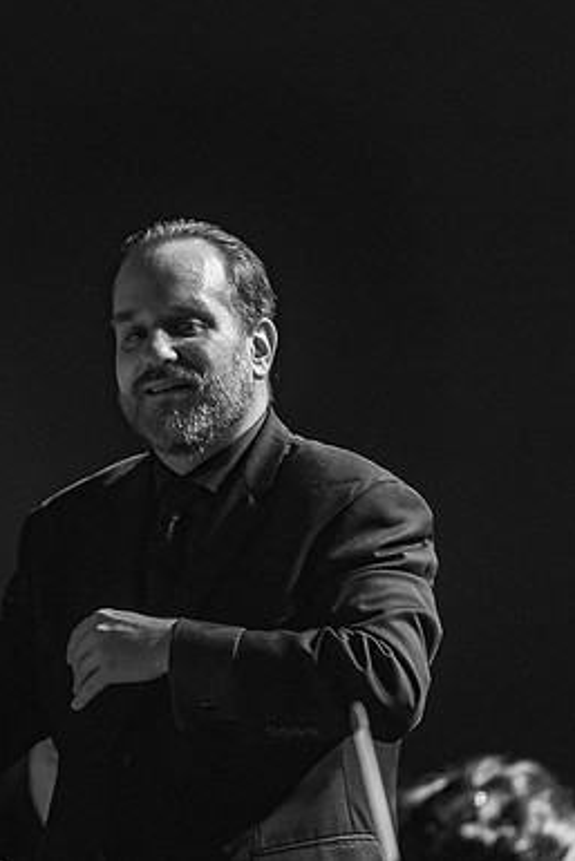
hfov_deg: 3.3
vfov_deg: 4.9
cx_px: 18
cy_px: 430
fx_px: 10101
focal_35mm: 422
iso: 5000
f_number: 4
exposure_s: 1/250
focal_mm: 280
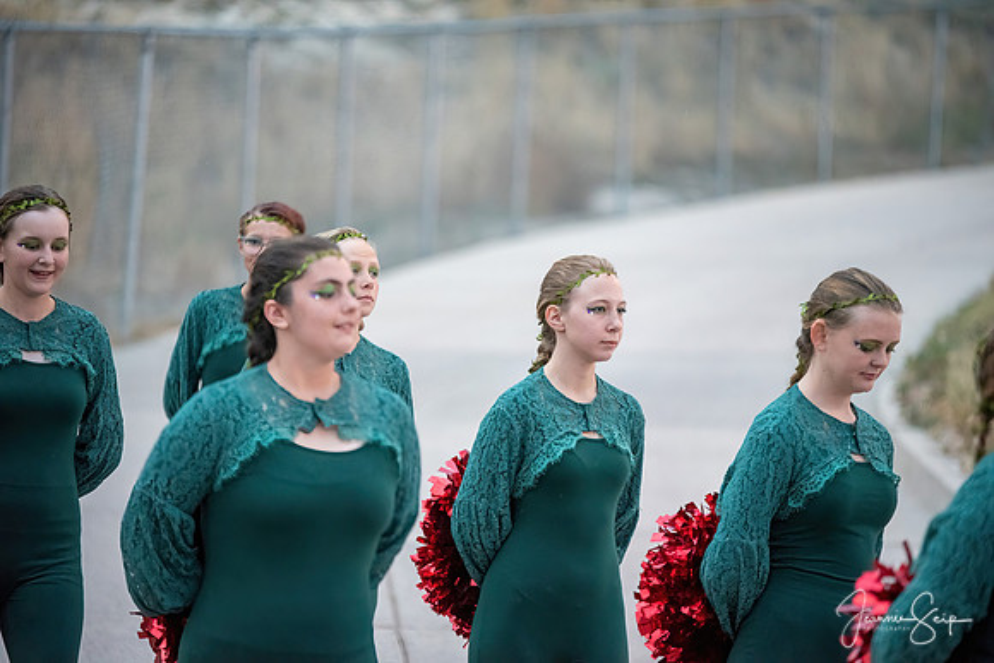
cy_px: 332
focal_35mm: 175
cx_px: 497
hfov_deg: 11.7
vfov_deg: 7.9
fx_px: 4833
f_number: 2.8
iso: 6400
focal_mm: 175
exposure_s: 1/400
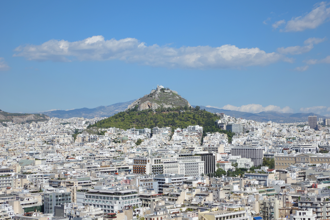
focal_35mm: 67
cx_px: 165
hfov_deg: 30.1
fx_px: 614
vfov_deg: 20.3
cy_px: 110
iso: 100
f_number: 10
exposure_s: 1/250
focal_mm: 45
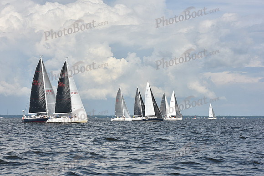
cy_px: 88
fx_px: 513
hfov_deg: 28.8
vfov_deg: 19.5
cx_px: 132
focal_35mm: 70
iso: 320
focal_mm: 70
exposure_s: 1/1250
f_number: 10
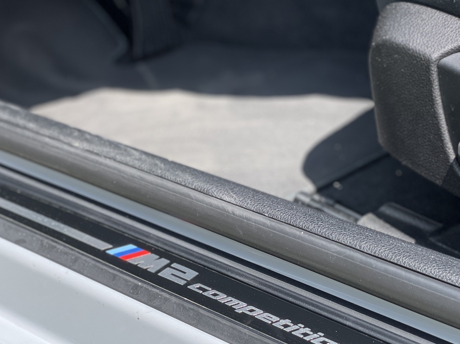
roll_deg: -0.2
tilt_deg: -23.1
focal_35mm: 87
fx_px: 1156
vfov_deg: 17.0
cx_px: 287
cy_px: 158
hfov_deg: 22.5
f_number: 2
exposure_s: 1/539
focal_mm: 6
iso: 25
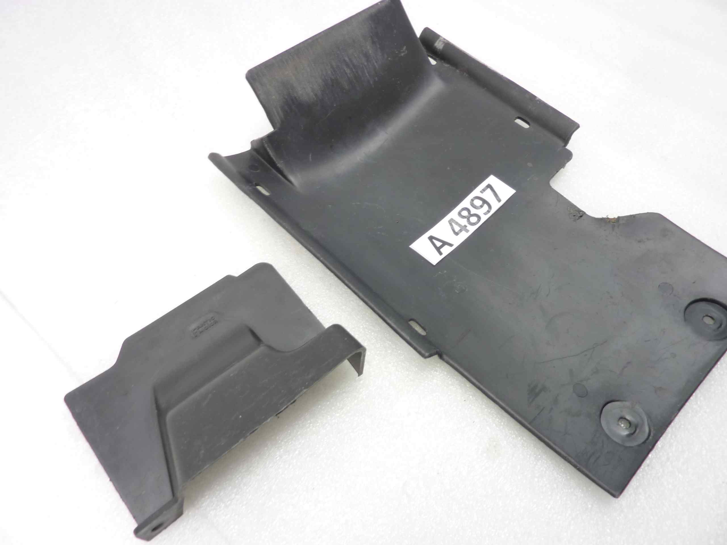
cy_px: 272
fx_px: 525
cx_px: 364
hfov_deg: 69.4
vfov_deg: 54.9
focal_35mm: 25
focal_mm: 4.1
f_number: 3.3
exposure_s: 1/8
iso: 125
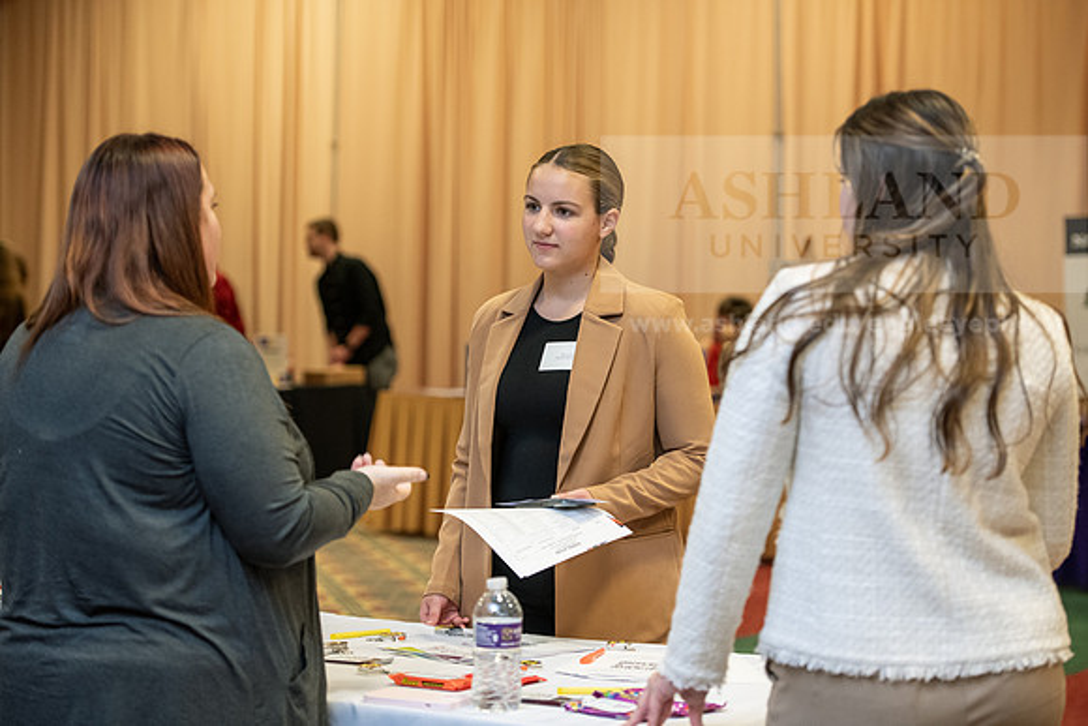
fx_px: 2600
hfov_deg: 23.6
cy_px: 363
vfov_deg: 15.9
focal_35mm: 86
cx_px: 544
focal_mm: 86
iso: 1600
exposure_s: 1/200
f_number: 3.2
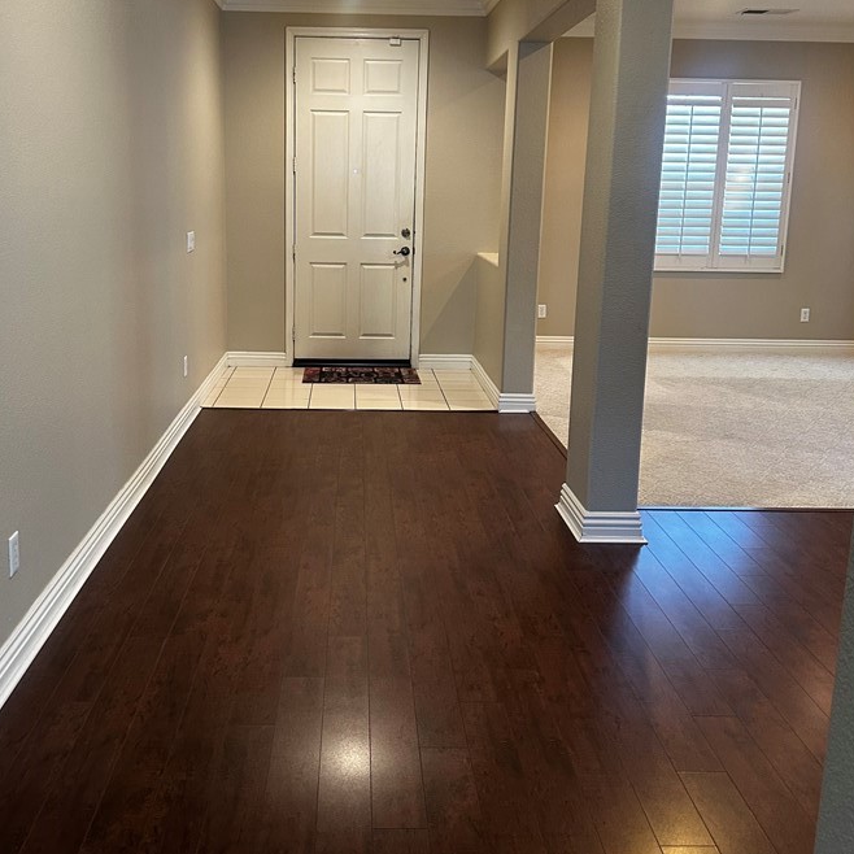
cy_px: 344
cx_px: 374
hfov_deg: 49.6
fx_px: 921
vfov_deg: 49.5
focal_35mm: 33
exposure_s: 1/60
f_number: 1.78
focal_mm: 6.86
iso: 320
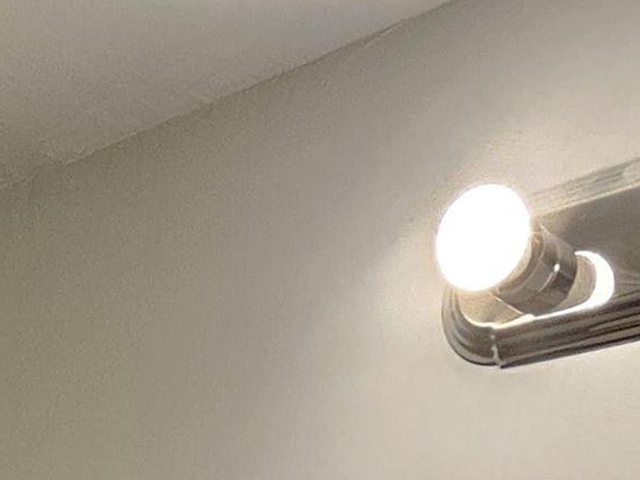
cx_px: -75
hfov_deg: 25.9
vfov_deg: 13.7
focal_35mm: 69
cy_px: 1207
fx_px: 1275
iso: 100
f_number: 2.2
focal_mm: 2.2
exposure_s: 1/60
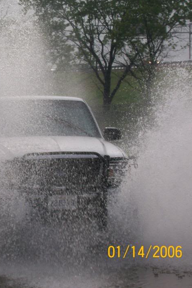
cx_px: -2
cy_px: 135
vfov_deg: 12.8
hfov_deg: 8.5
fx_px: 1279
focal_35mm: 160
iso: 80
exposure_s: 1/377
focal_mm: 18
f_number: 8.5
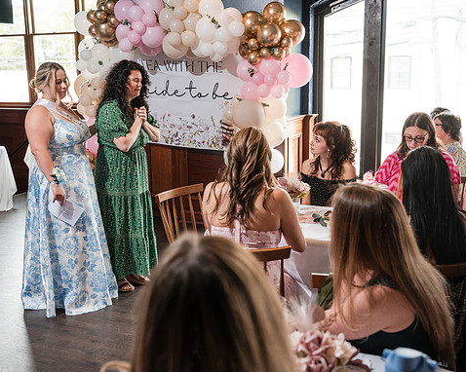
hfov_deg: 44.8
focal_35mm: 41
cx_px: 246
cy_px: 186
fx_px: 565
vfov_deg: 36.5
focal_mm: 36
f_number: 4
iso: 1000
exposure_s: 1/250
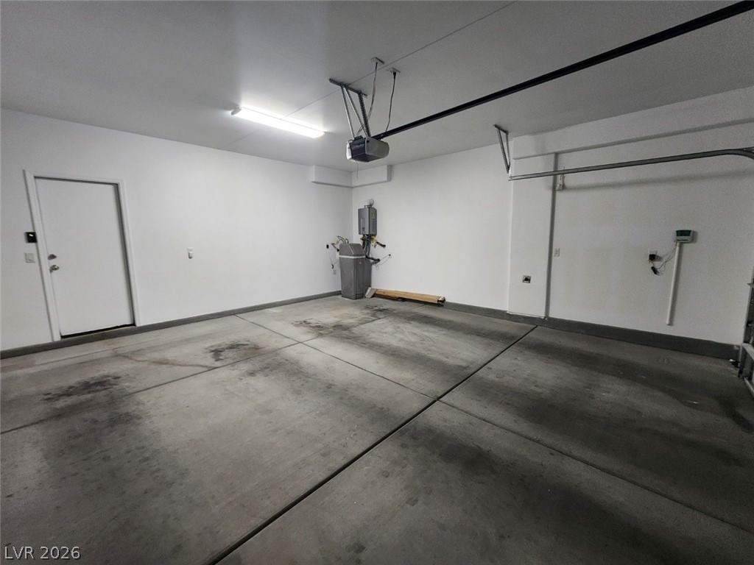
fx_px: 283
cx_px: 377
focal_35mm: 13
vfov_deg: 89.9
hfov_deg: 106.2
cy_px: 282
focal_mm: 2.2
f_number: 2.2
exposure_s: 1/40
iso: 320
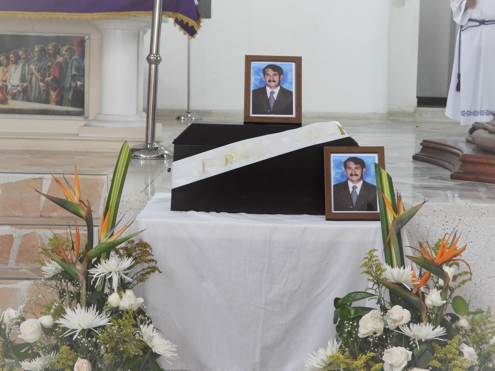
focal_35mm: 75
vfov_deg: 19.6
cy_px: 186
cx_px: 248
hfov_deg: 26.0
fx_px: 1072
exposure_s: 1/50
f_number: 3.5
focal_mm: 13.5
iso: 640
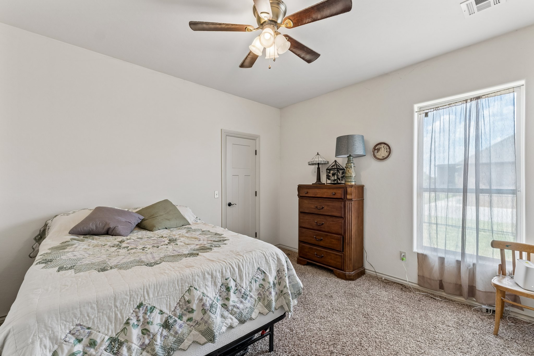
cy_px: 178
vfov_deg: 77.3
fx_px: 222
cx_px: 267
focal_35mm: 15
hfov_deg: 100.4
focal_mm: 10
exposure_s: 1/25
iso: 200
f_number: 8
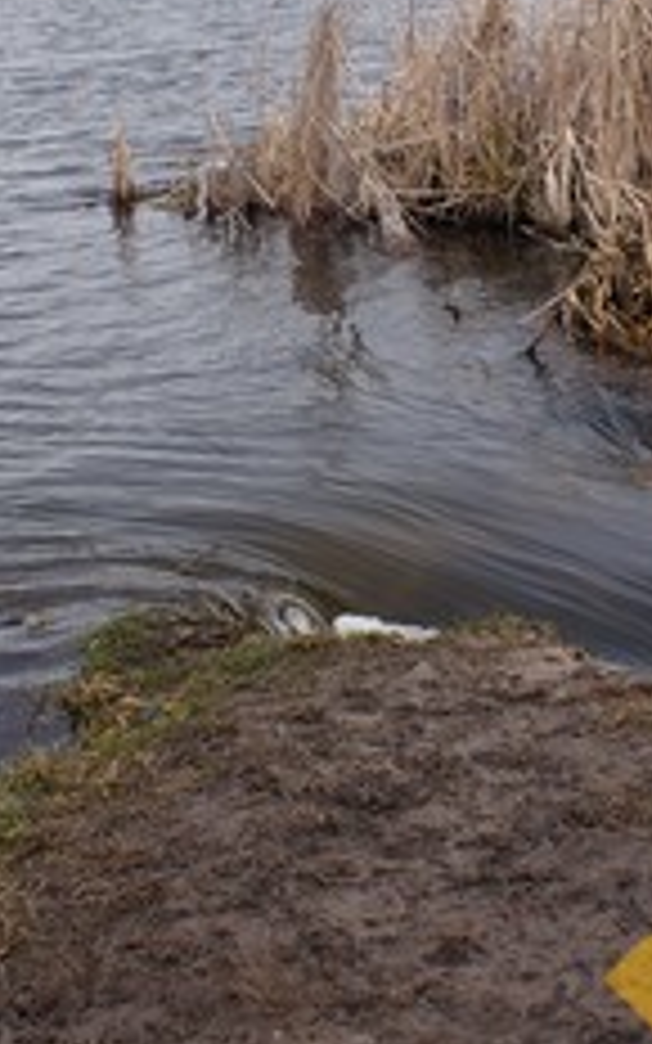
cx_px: 333
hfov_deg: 14.2
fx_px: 2616
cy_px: 398
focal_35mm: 92
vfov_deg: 22.5
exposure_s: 1/100
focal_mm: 20
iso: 100
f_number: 7.1
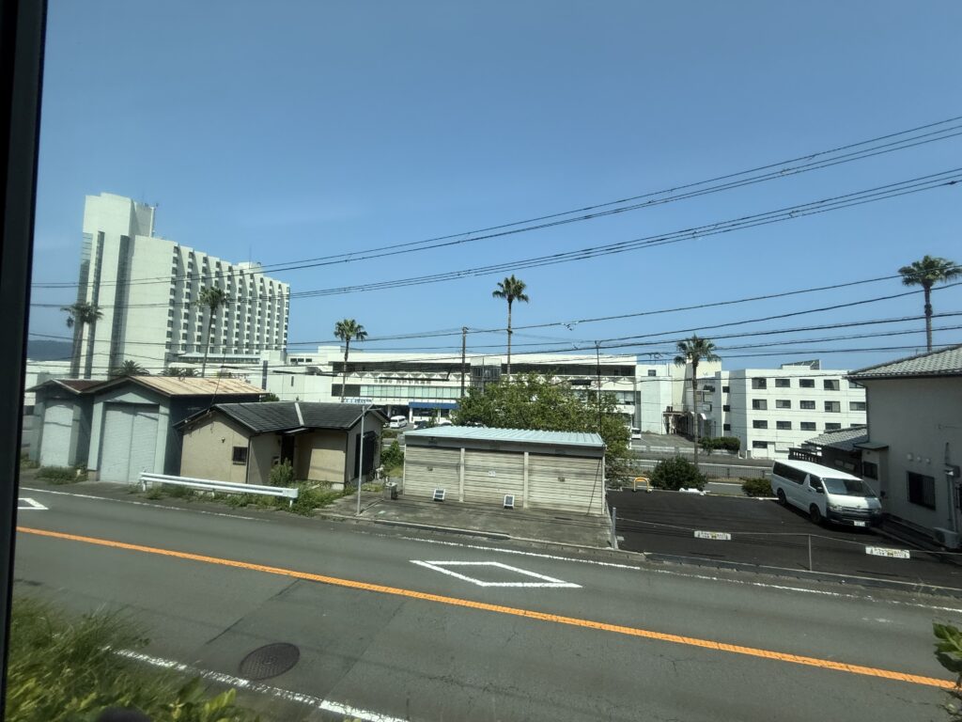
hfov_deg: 102.1
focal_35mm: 14
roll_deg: -2.8
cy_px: 361
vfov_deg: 85.7
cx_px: 481
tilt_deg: +4.9
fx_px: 389
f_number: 2.2
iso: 50
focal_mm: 2.22
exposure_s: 1/1795
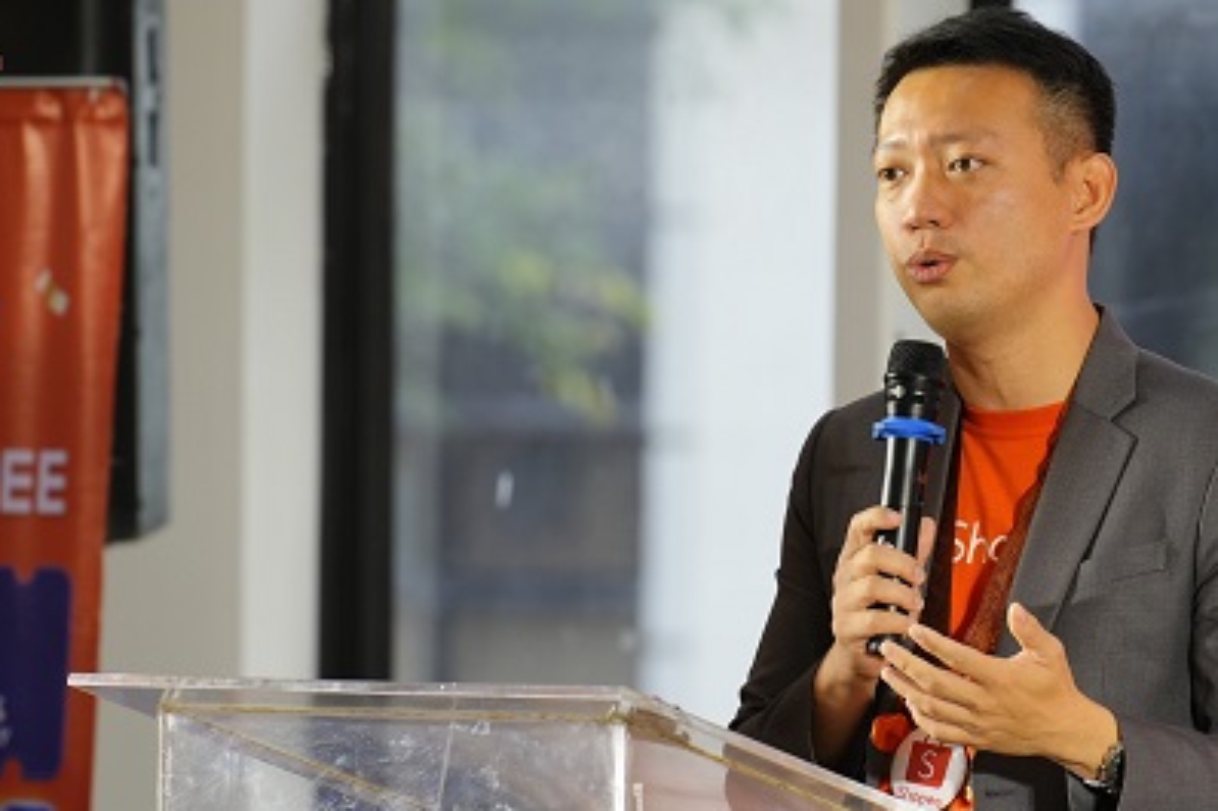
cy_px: 412
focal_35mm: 407
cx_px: 897
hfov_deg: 5.1
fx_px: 13764
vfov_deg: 3.4
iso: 640
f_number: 4
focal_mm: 180
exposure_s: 1/200
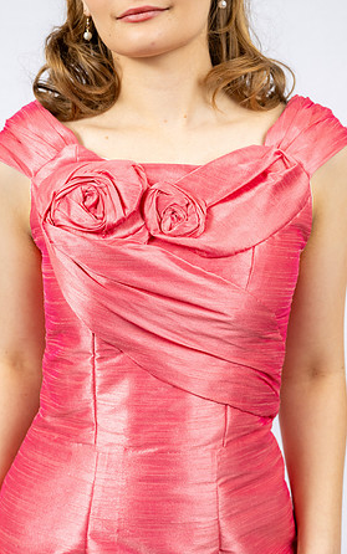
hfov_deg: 18.1
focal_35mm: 72
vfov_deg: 28.6
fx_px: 1089
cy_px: 278
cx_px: 165
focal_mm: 70
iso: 800
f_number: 9
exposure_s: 1/125
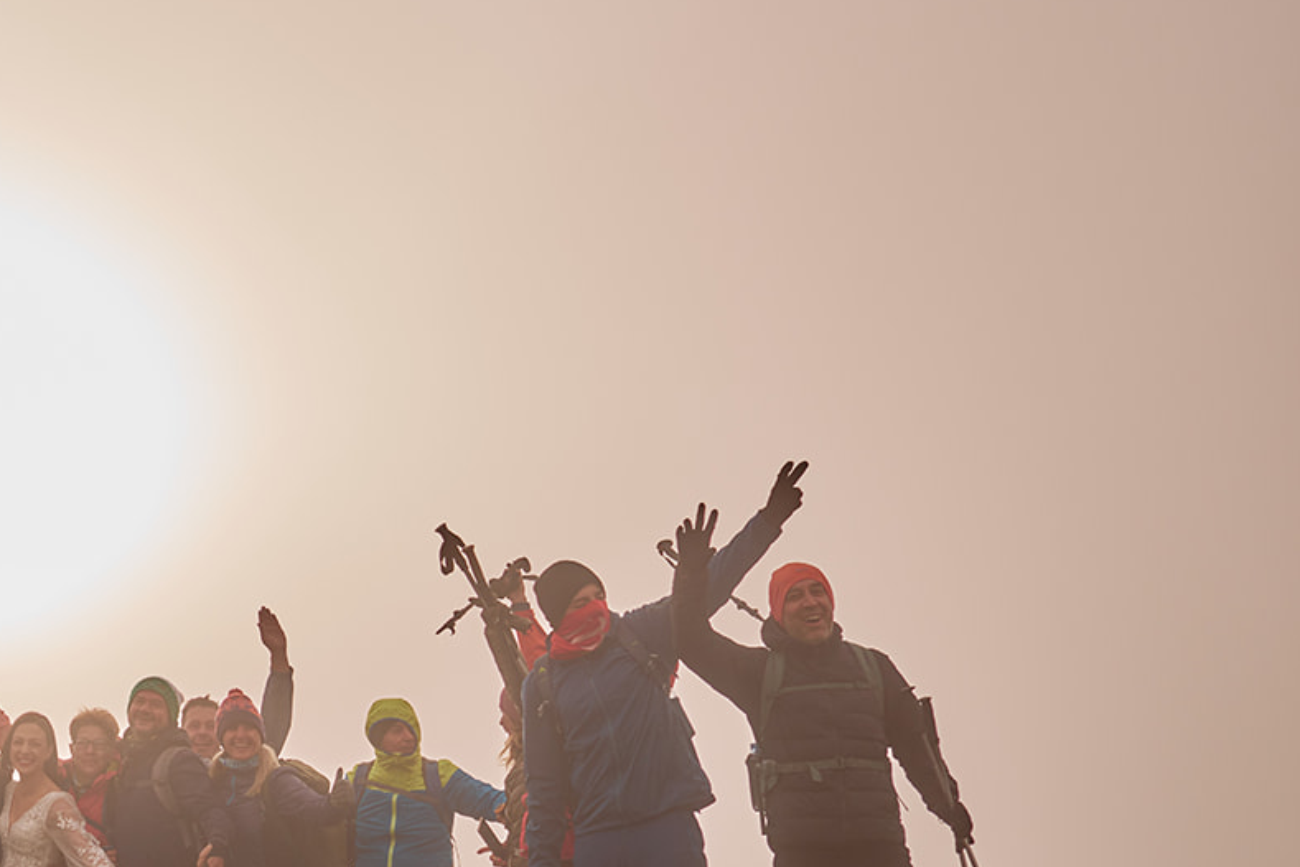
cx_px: 41
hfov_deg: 27.1
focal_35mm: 71
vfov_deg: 19.2
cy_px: 433
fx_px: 2564
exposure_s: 1/3200
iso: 125
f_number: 2
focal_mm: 23
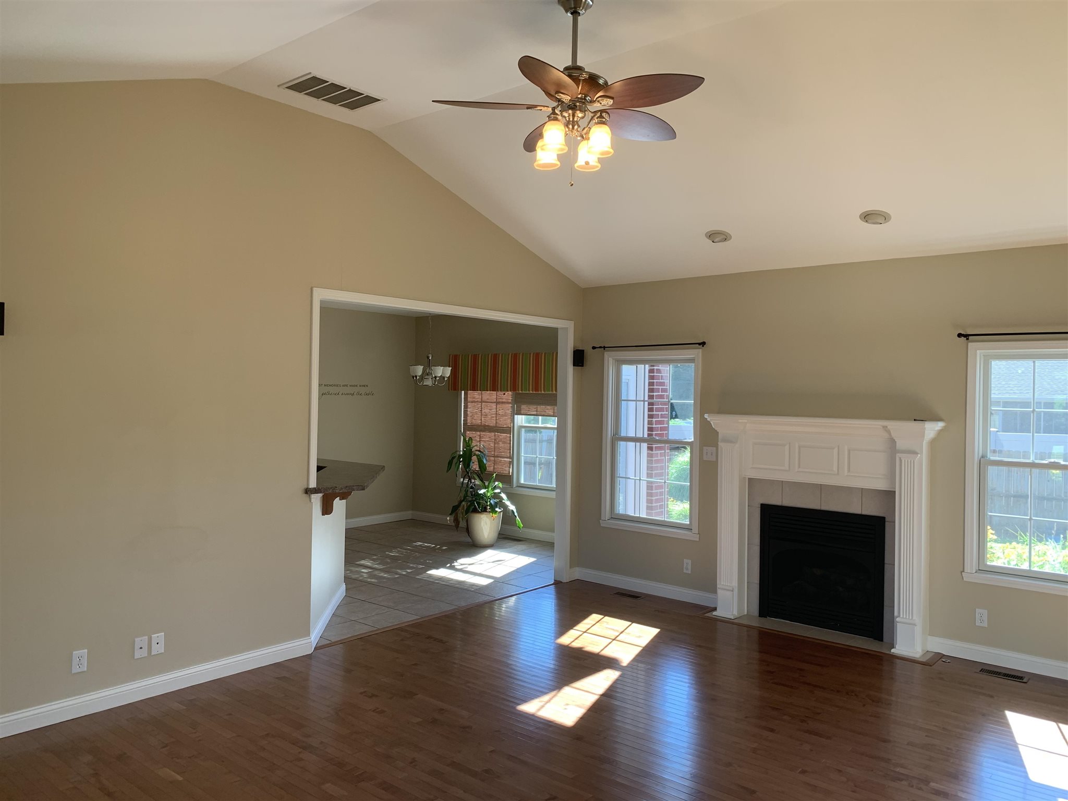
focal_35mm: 26
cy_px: 400
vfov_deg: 53.1
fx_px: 802
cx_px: 534
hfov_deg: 67.3
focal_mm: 4.25
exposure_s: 1/120
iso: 64
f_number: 1.8
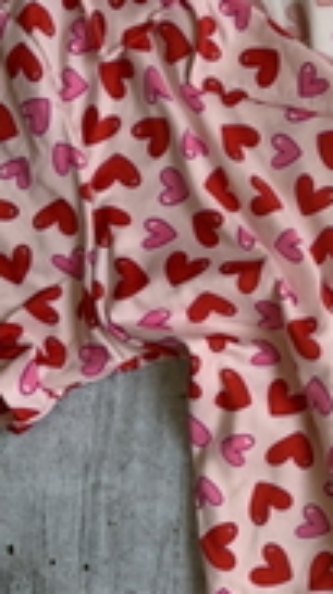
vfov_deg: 25.6
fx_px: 1307
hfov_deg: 13.6
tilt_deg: -86.4
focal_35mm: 83
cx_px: 506
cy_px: 299
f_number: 1.6
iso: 40
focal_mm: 5.96
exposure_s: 1/121
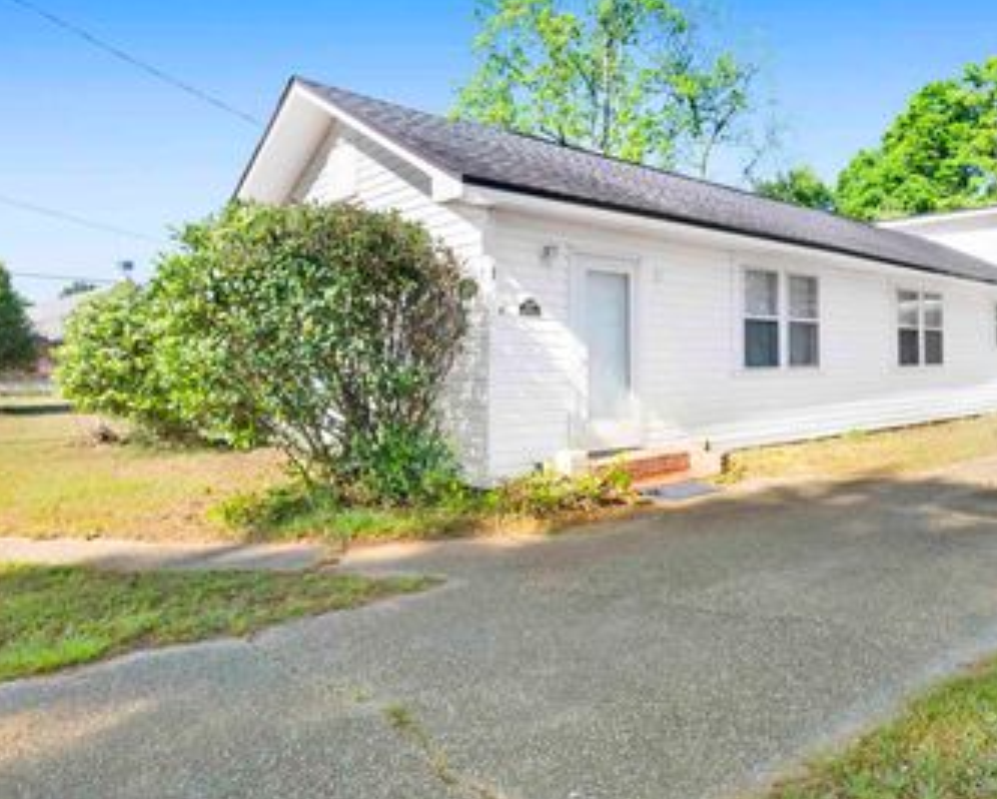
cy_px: 347
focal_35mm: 25
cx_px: 670
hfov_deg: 66.7
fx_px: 729
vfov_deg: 57.2
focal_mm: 17.5
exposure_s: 1/125
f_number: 11
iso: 400
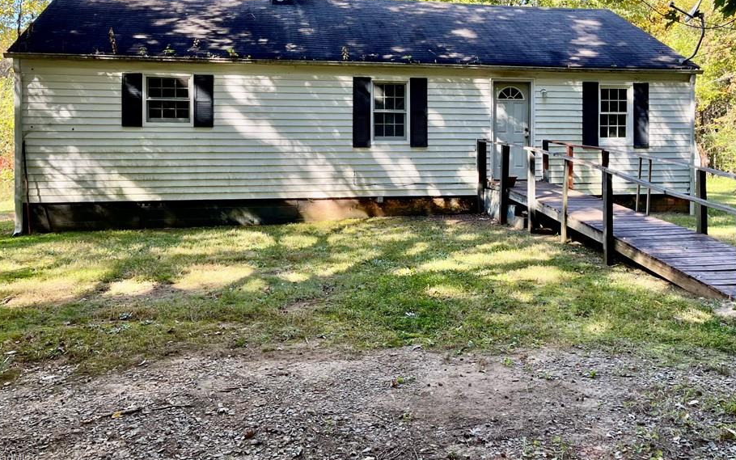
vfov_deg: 40.1
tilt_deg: -0.1
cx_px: 391
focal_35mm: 31
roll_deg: -0.5
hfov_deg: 61.2
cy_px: 156
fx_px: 622
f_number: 1.6
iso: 32
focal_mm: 5.1
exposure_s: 1/258
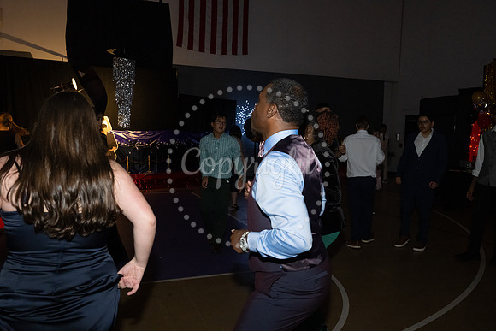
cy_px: 166
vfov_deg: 43.6
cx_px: 248
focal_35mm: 30
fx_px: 413
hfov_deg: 61.9
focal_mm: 30
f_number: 5.6
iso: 6400
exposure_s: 1/100
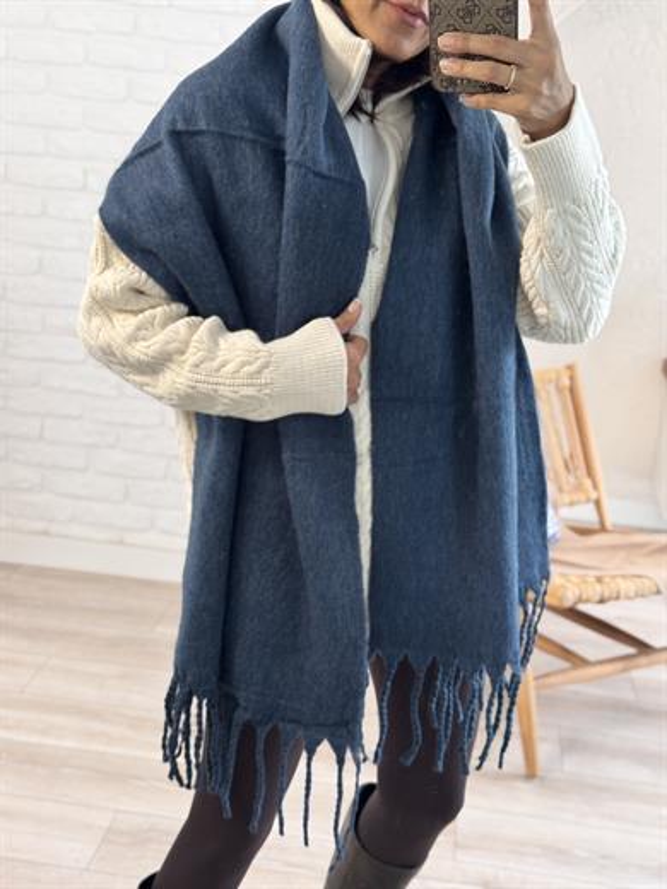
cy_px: 444
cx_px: 334
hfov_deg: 30.3
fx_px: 1233
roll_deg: -4.2
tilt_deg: -26.2
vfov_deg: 39.7
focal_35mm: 48
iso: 100
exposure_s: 1/60
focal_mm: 6.76
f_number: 1.78
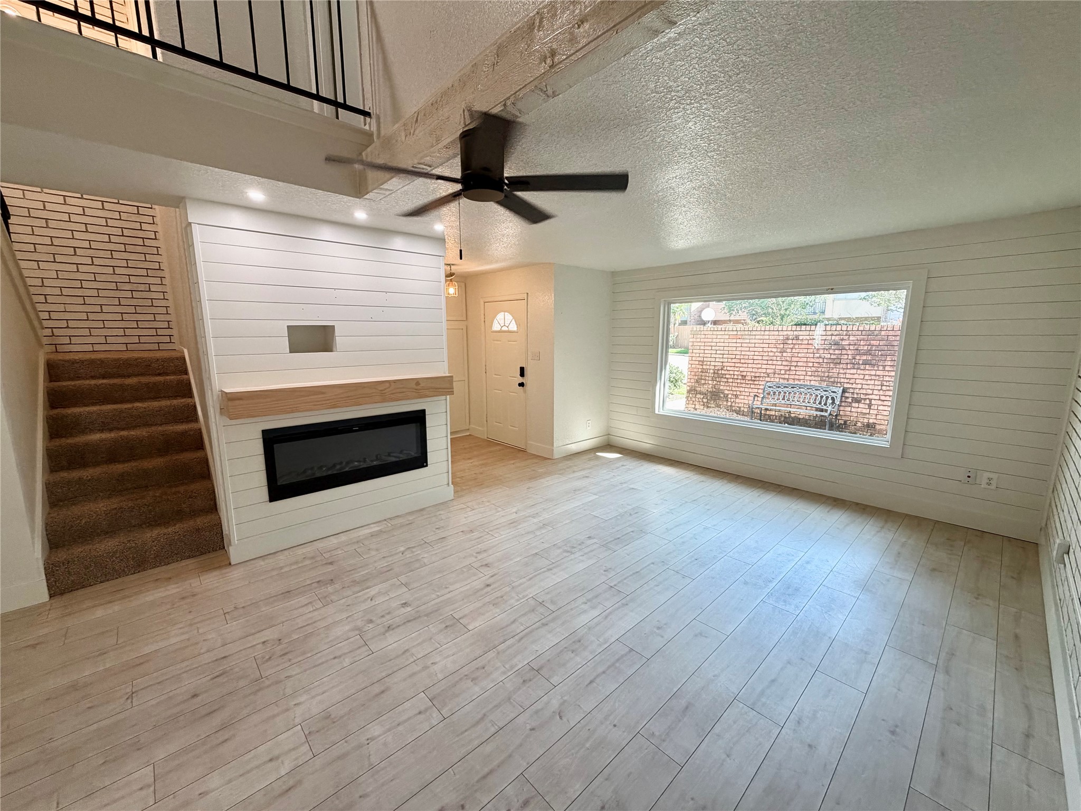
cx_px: 540
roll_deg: +0.7
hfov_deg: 102.1
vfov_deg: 85.7
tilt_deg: -10.2
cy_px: 406
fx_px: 437
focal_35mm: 14
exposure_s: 1/120
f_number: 2.2
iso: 160
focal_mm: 2.22
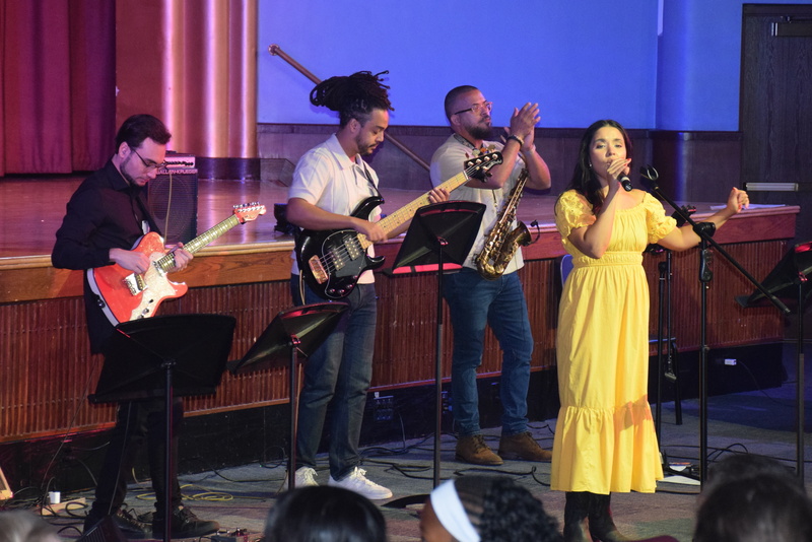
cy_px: 271
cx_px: 406
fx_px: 2877
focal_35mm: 128
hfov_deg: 16.1
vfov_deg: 10.8
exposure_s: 1/60
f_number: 5.3
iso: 2500
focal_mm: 85
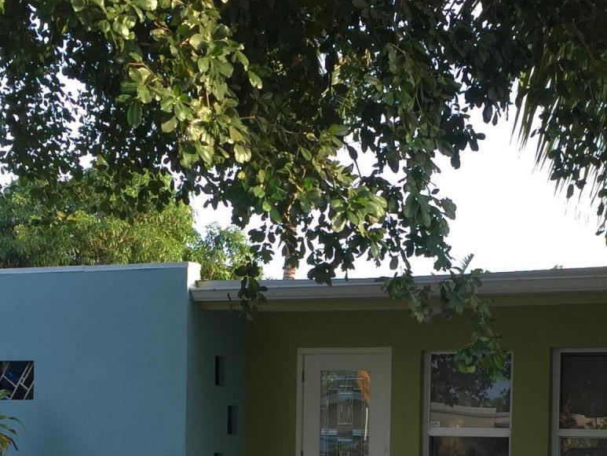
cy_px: 486
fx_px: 1315
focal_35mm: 75
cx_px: 383
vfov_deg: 19.0
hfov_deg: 25.9
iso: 32
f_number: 2.2
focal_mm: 4.15
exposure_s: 1/120
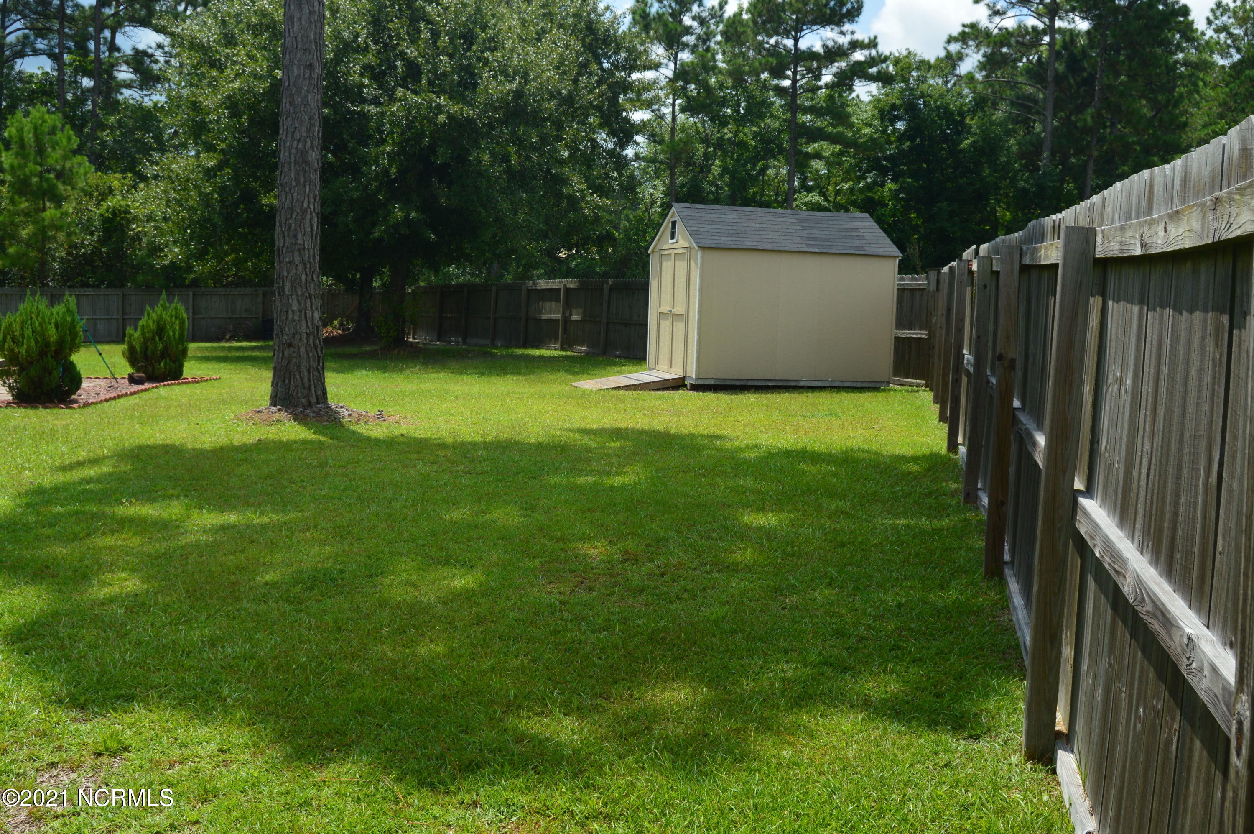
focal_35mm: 36
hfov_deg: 53.2
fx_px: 1253
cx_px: 627
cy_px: 417
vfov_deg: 36.8
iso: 360
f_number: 11
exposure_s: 1/500
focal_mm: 24
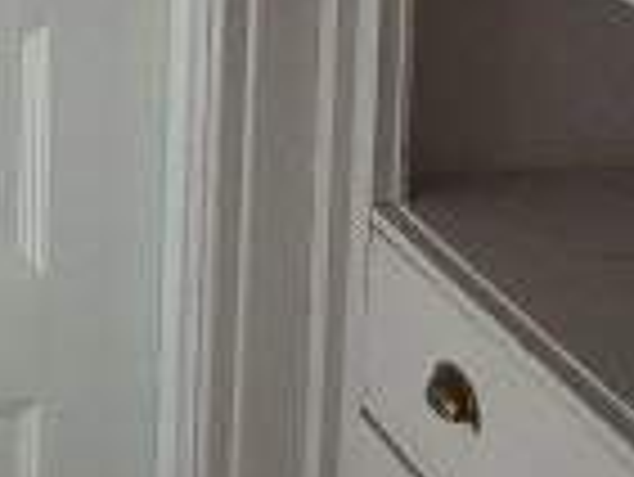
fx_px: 1998
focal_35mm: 109
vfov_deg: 13.2
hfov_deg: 17.6
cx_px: -9
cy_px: -117
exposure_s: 1/115
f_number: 3.2
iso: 100
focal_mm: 4.3
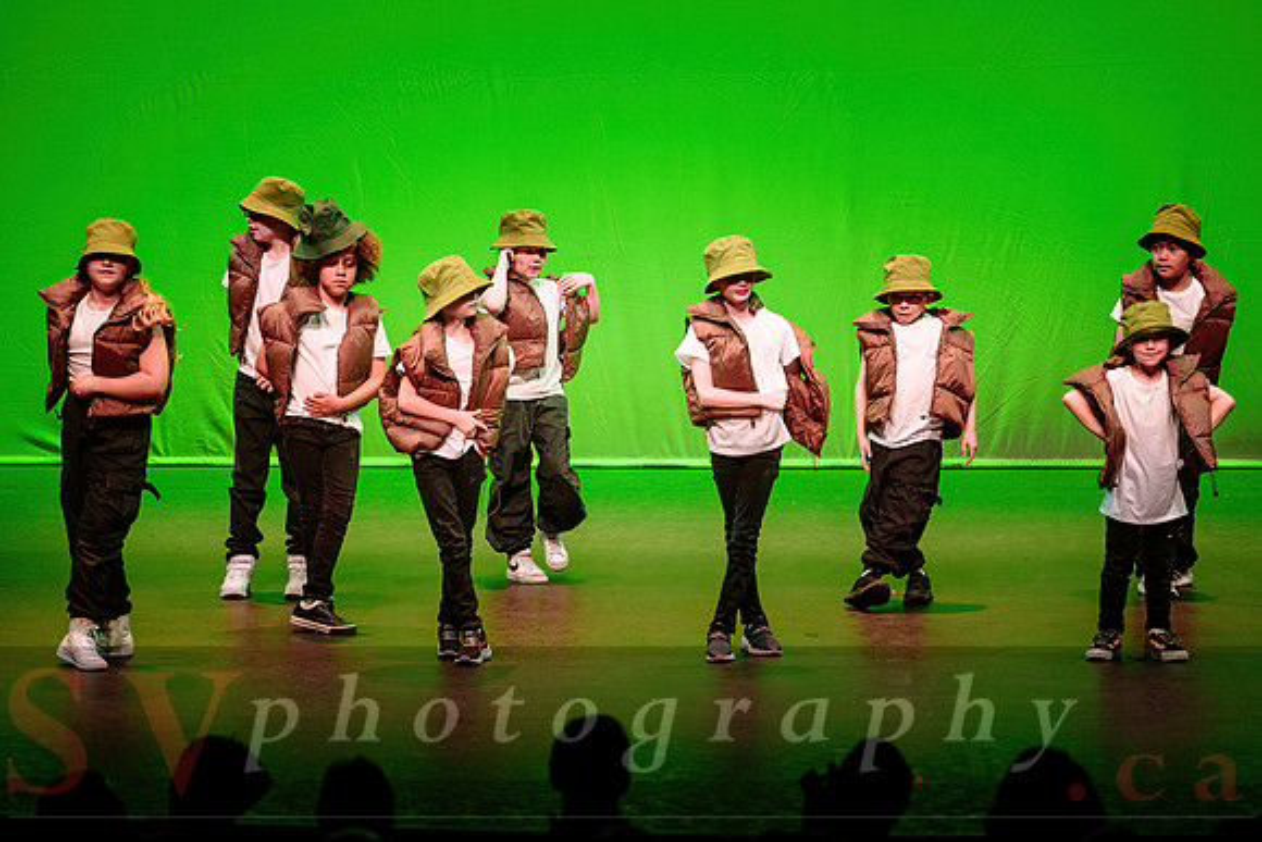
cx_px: 603
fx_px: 5137
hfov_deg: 14.0
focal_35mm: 147
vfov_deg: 9.4
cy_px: 352
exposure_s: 1/320
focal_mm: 125
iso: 1250
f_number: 2.8
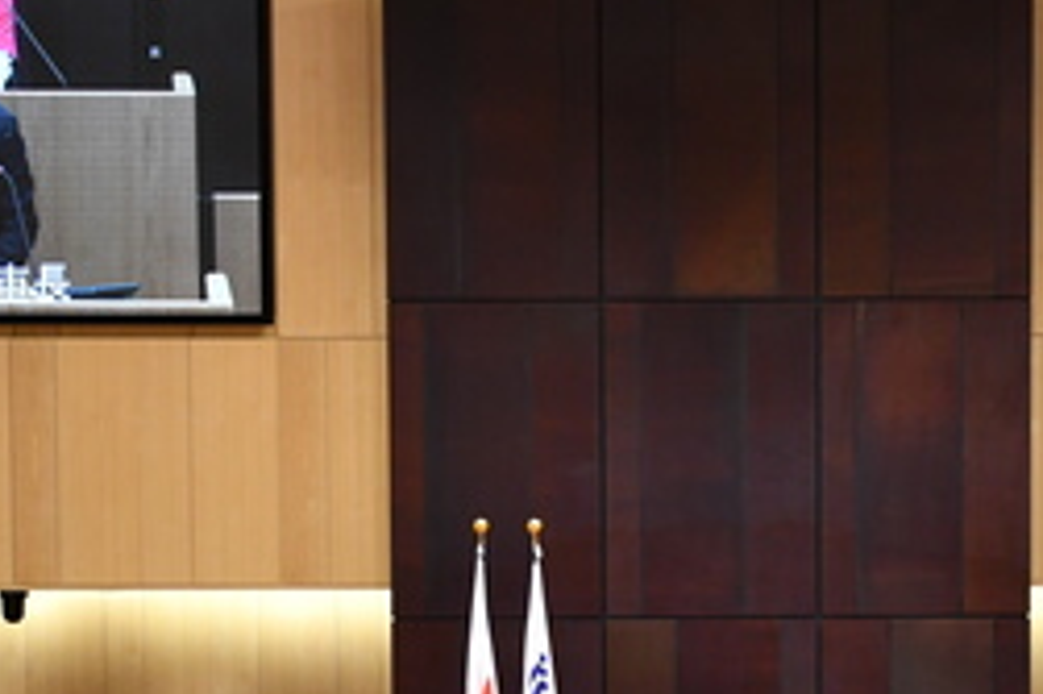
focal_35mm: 124
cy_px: 731
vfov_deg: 10.9
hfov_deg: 16.5
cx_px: 727
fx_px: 3590
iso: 1600
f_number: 4.2
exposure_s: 1/125
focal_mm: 34
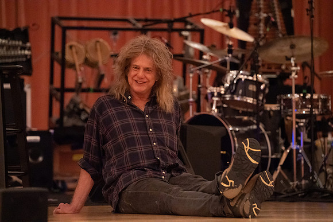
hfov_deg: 11.7
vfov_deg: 7.8
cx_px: 166
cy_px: 111
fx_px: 1628
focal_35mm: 176
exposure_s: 1/160
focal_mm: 176
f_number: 4.5
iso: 20000
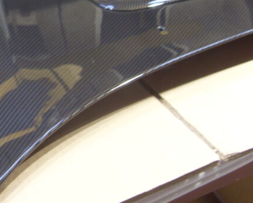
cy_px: 48
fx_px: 479
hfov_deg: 29.2
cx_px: 74
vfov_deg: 23.6
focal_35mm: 64
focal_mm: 6.3
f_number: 2.8
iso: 200
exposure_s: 1/8
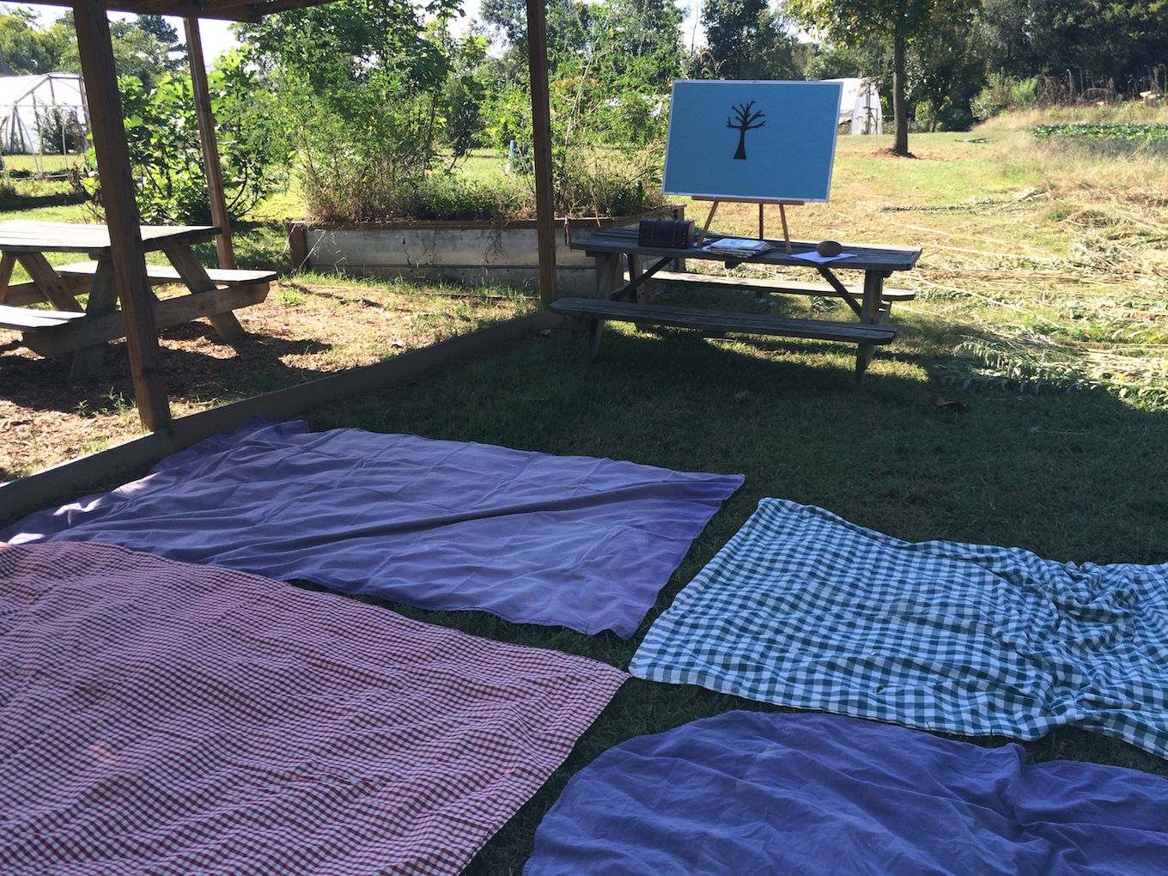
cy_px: 438
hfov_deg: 61.7
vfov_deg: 48.2
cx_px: 584
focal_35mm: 29
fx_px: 979
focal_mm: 4.15
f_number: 2.2
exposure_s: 1/595
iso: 32
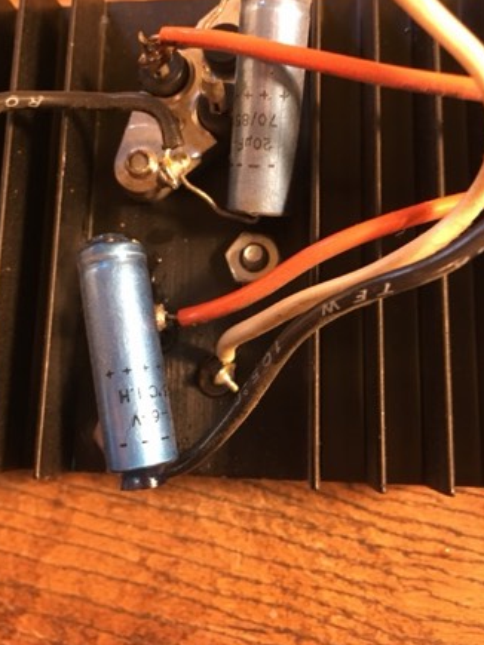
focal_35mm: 32
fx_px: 597
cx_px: 224
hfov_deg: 44.1
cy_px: 297
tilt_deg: -76.9
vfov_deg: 56.8
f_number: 2.2
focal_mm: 4.15
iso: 200
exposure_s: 1/24
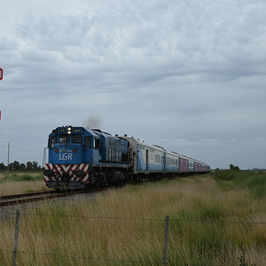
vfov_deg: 26.1
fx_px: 574
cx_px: 70
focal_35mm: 66
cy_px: 134
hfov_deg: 25.8
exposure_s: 1/800
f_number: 5
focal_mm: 34
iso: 125
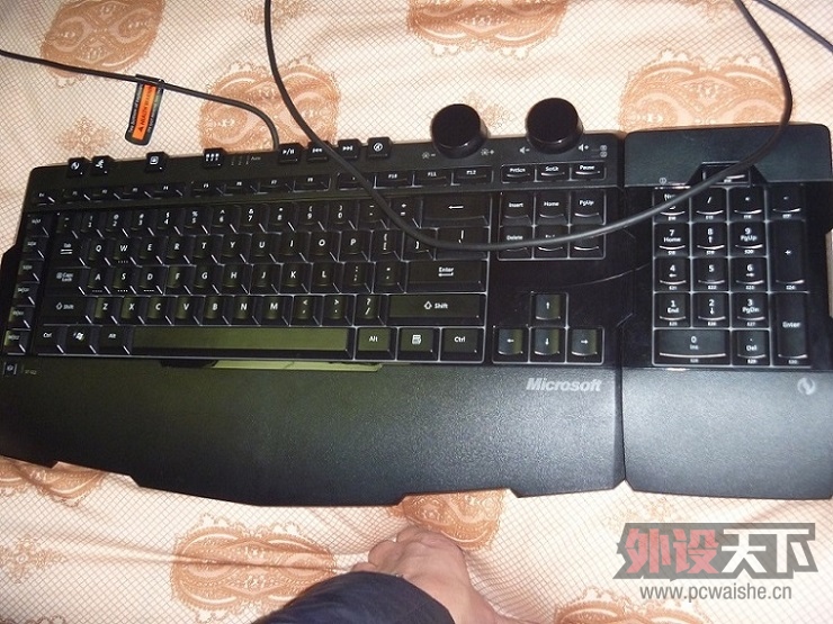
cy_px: 312
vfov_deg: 40.7
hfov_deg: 52.6
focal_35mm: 35
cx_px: 416
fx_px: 842
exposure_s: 1/30
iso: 200
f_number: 3.5
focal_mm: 6.3
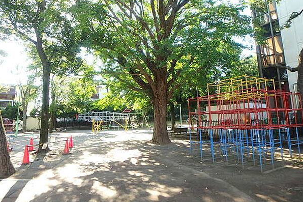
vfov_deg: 57.1
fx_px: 185
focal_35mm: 22
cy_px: 92
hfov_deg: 78.6
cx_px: 152
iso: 125
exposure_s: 1/80
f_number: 3.5
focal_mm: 3.7
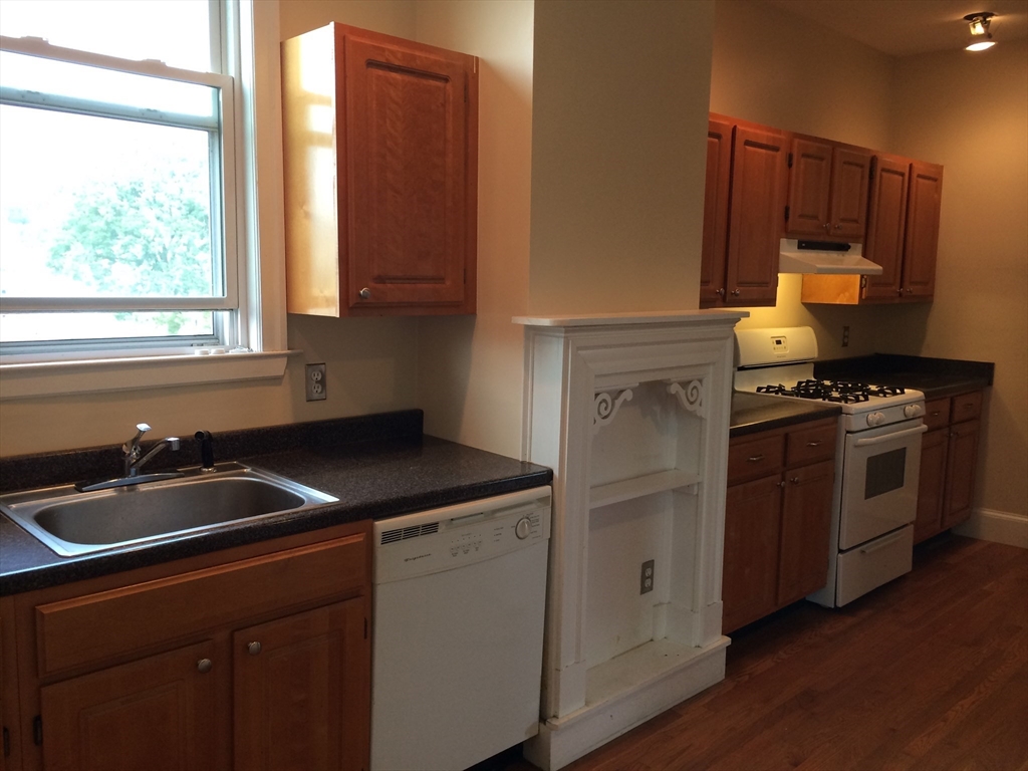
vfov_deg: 46.8
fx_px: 891
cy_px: 386
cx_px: 514
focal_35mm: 30
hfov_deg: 60.0
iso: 40
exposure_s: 1/30
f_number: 2.2
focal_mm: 4.12
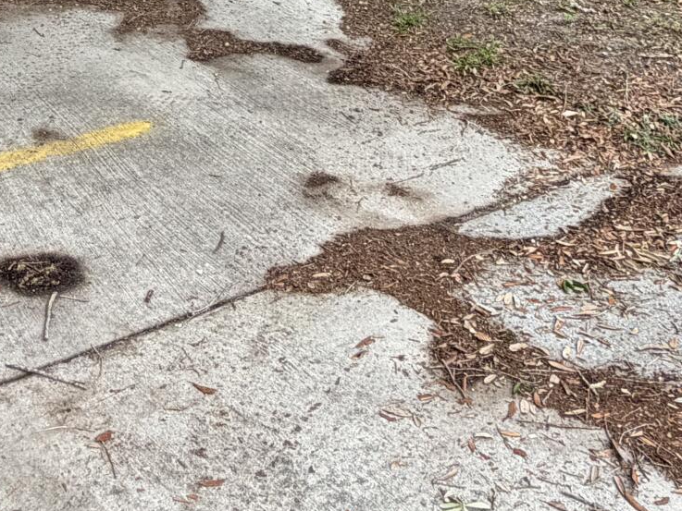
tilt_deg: -4.1
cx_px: 205
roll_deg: +0.4
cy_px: -199
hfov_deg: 33.4
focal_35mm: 57
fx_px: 1123
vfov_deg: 22.3
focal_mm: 2.22
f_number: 2.2
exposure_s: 1/413
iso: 64
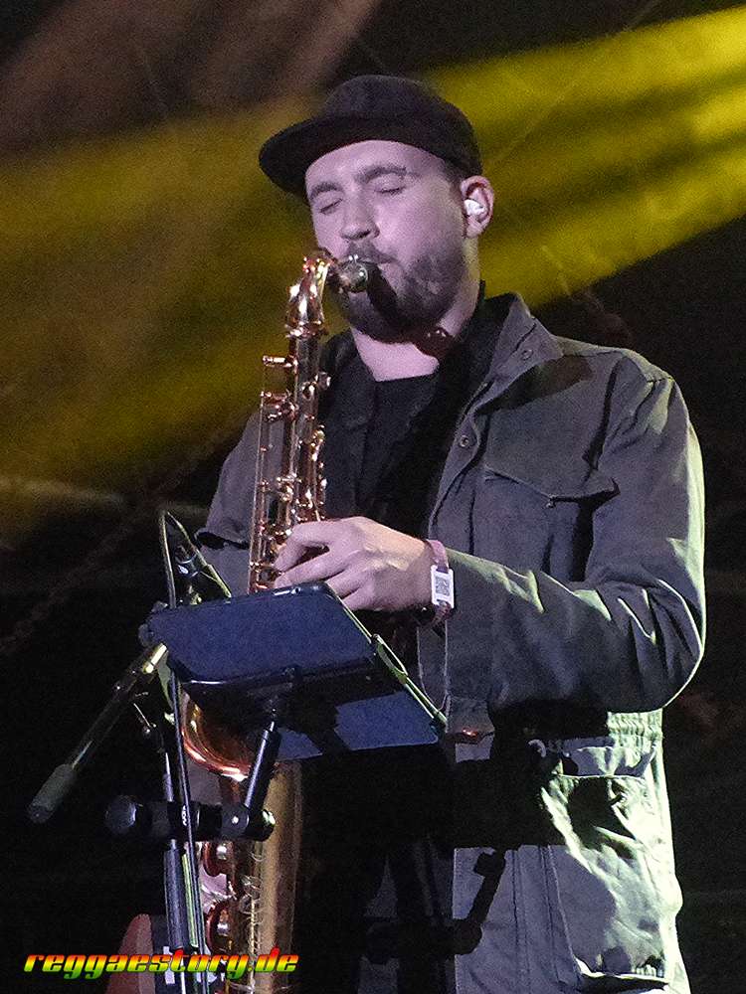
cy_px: 497
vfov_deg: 21.5
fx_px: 2615
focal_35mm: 91
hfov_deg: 16.2
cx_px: 373
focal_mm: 16.4
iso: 1600
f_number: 2.8
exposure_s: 1/125
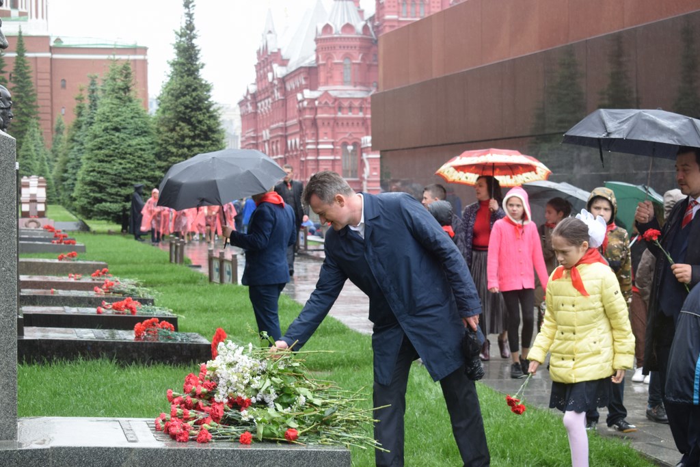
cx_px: 350
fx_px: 1458
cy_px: 234
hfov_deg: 27.0
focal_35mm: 75
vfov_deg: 18.2
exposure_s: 1/125
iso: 400
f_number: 6.3
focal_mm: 50
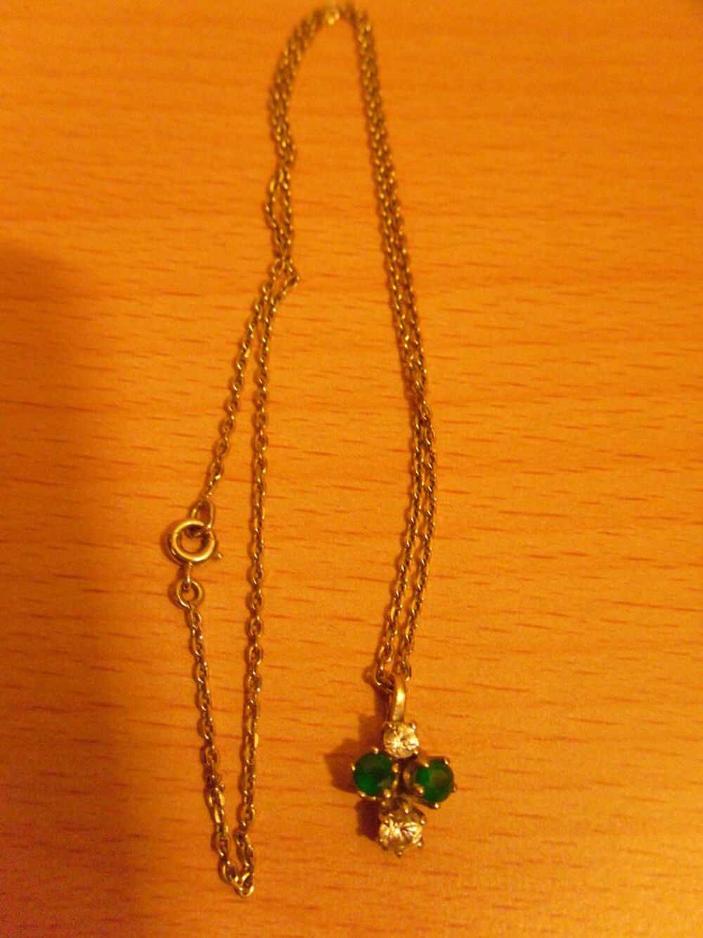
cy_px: 469
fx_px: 948
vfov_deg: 52.6
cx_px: 352
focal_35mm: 35
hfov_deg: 40.7
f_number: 3.5
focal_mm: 6.3
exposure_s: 1/19
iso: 800
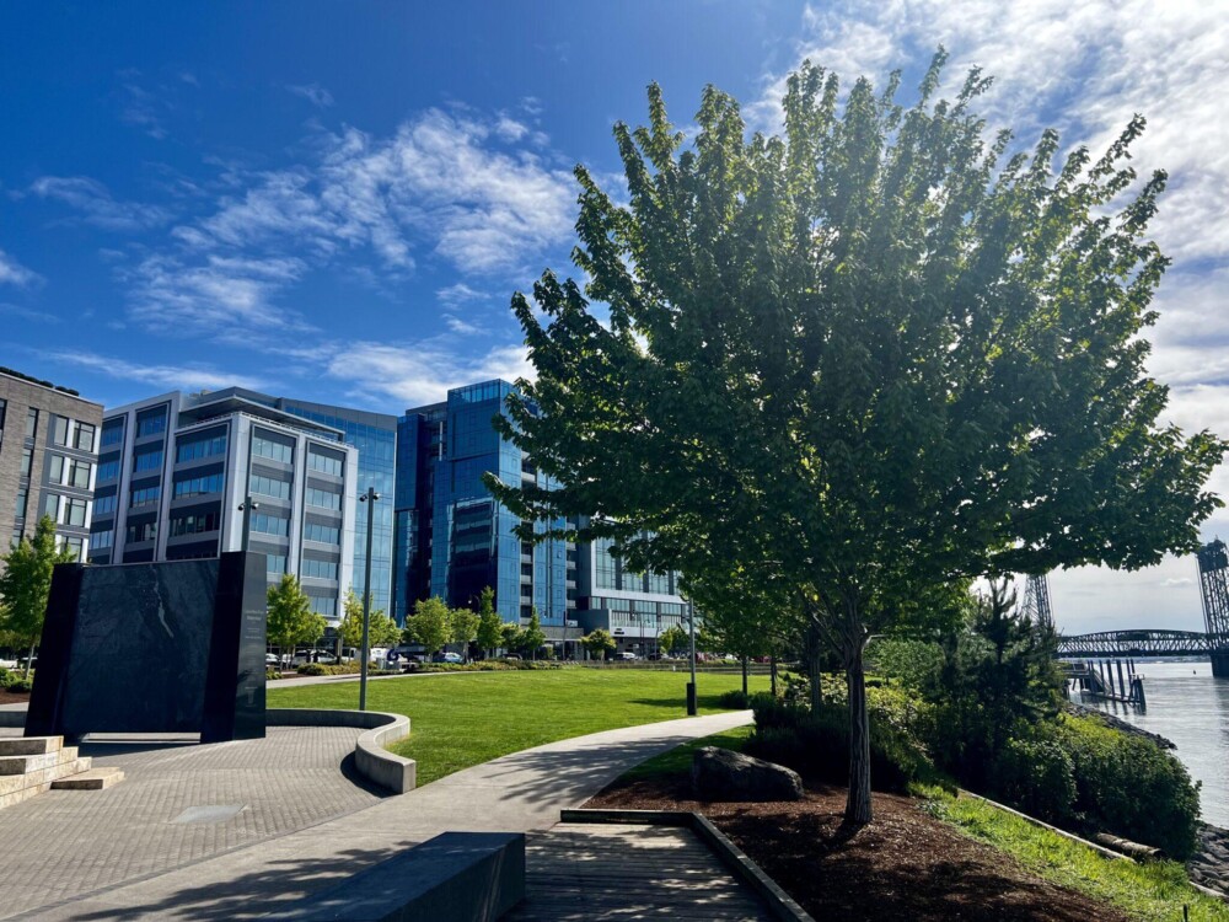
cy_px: 461
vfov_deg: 53.1
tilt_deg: +12.6
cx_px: 614
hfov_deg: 67.3
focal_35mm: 26
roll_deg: +1.5
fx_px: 923
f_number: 1.5
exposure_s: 1/4630
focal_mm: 5.7
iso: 50
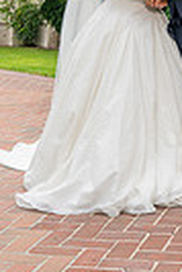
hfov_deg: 13.7
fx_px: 756
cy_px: -155
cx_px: 139
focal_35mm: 100
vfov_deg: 17.9
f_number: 5.6
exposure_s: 1/200
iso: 200
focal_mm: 29.5
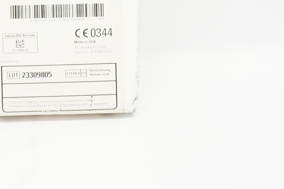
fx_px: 733
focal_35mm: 93
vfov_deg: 13.8
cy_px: -98
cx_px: 43
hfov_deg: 21.6
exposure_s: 1/80
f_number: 5
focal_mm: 18
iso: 800
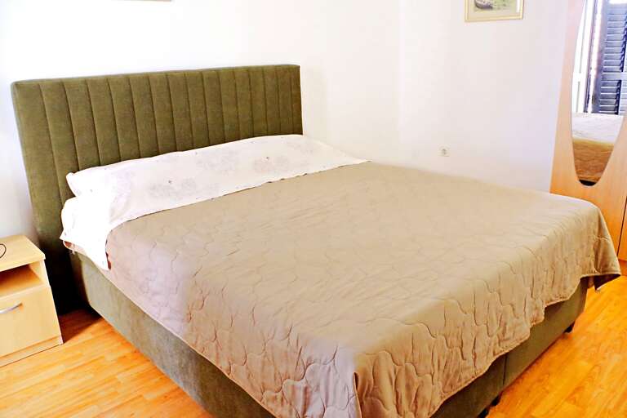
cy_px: 209
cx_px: 314
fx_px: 470
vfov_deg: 47.9
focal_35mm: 27
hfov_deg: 67.4
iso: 6400
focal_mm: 18
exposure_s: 1/50
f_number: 8
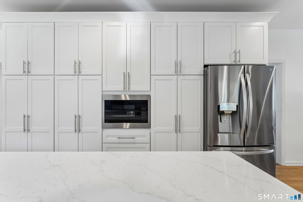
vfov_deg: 74.1
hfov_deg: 97.1
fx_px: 134
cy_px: 101
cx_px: 152
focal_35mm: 16
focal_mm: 15.9
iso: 400
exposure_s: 1/13
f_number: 13
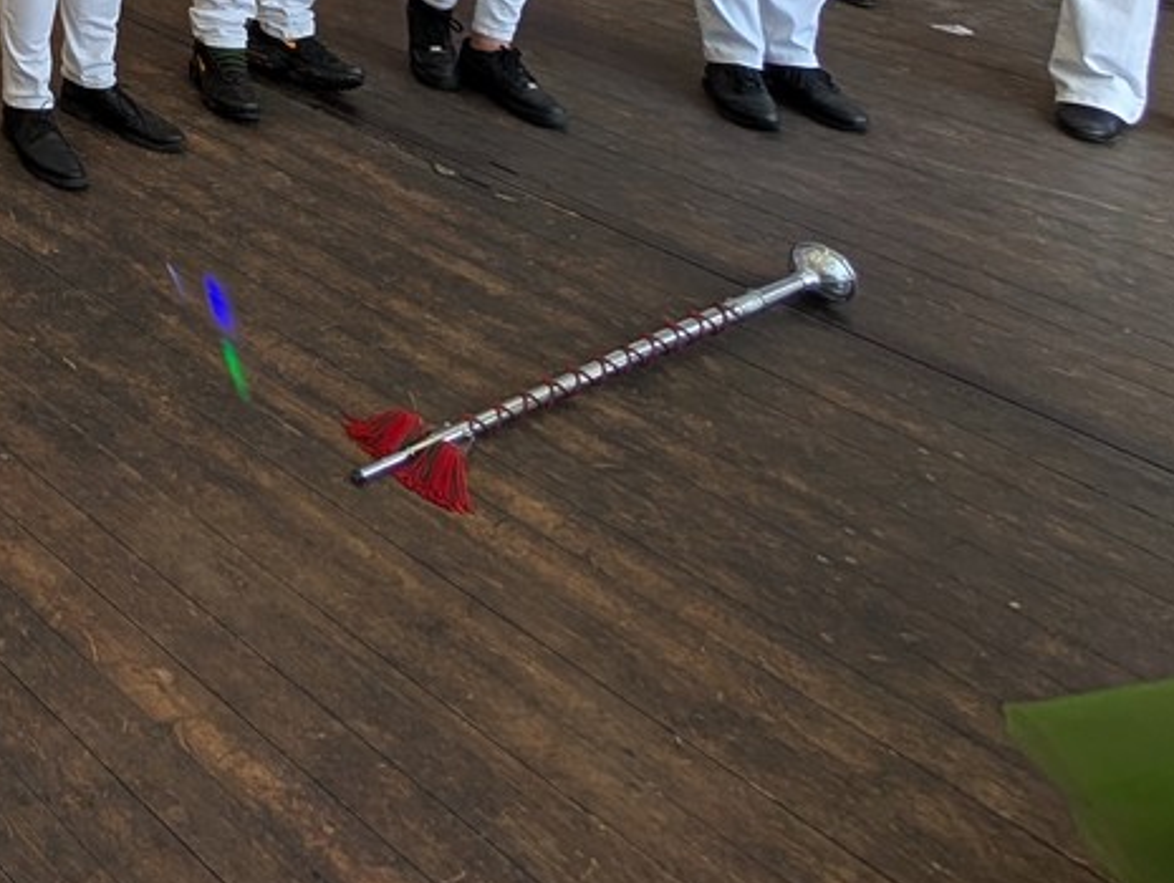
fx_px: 1256
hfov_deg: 32.9
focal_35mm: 37
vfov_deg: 27.1
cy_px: -444
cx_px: -434
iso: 51
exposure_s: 1/55
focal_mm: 2.02
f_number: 1.7
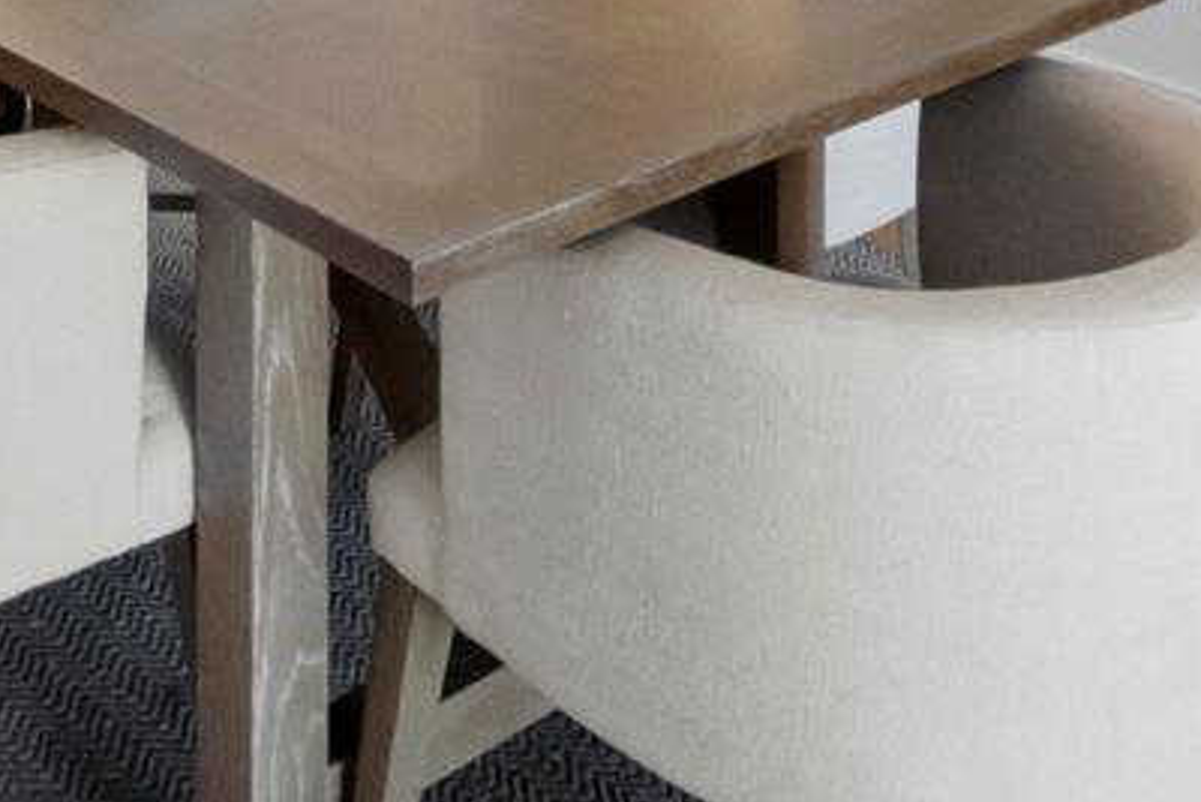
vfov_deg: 17.1
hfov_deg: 33.0
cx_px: 372
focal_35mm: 60
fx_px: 2002
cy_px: -766
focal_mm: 10
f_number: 7.1
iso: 1600
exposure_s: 1/200
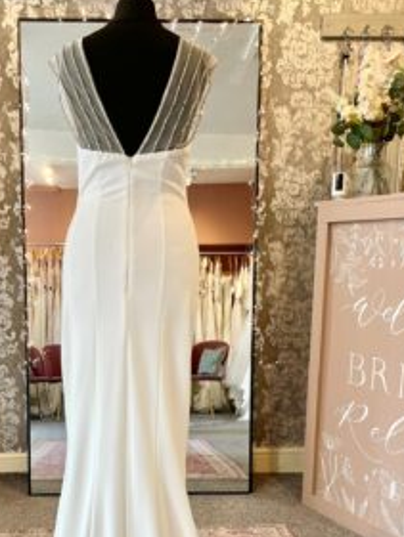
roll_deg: +0.4
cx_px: 123
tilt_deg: -12.7
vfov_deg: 47.9
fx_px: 591
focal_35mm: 38
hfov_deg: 37.2
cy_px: 372
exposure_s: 1/100
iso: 64
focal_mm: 5.1
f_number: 1.6
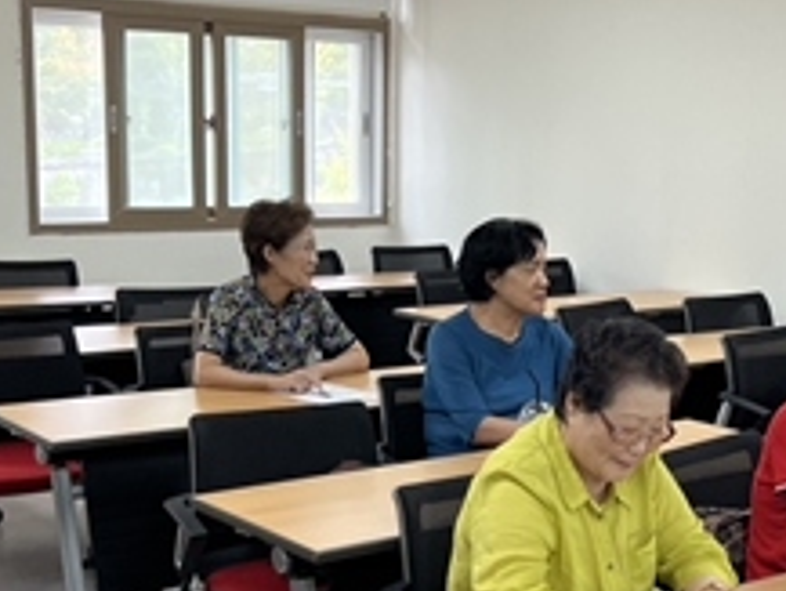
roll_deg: -0.9
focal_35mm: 66
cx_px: 460
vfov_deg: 22.2
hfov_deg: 29.3
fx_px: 1499
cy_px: 397
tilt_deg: -12.5
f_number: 1.5
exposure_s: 1/120
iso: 80
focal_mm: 5.7
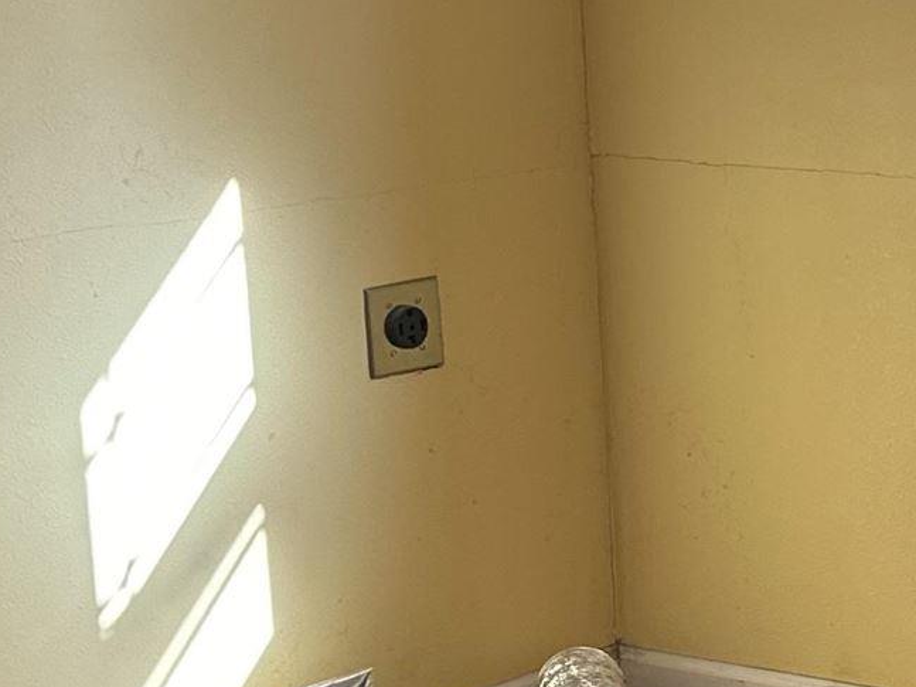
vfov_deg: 13.0
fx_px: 3016
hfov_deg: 16.0
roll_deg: +0.9
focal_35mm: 114
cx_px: 1324
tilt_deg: -9.3
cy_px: 360
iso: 100
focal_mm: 6.86
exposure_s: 1/120
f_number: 1.78
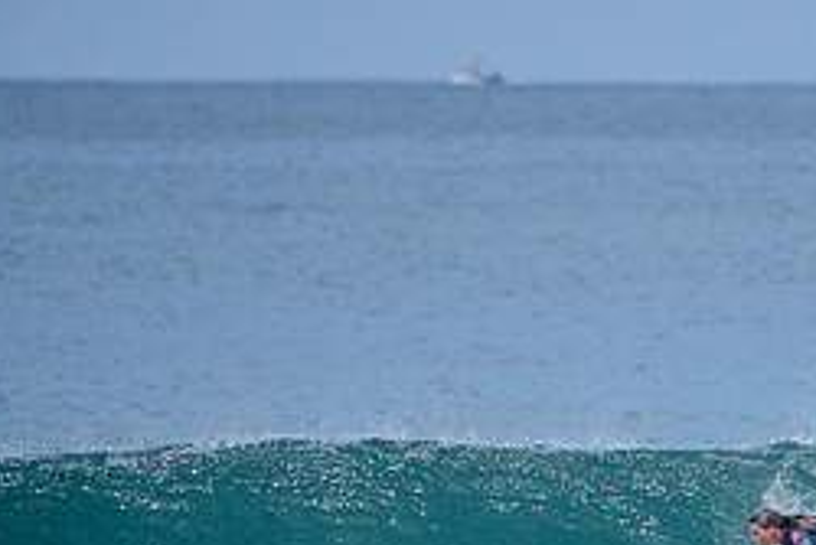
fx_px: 26262
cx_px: 800
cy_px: 625
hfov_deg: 1.8
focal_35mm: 1158
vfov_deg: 1.2
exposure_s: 1/2500
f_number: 6.3
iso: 250
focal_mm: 500
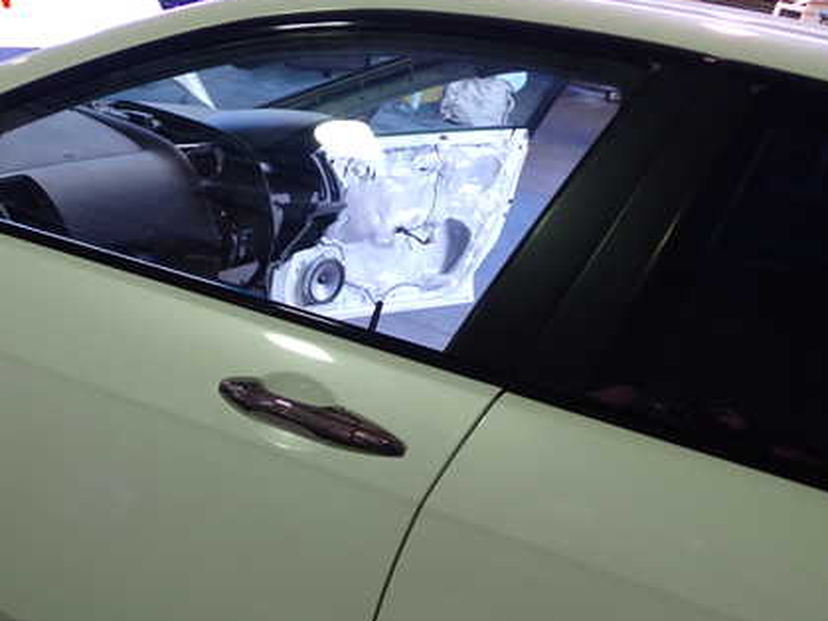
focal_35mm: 43
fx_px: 1028
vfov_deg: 33.3
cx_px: 245
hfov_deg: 43.0
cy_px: 415
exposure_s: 1/50
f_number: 2.3
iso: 200
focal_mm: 5.4
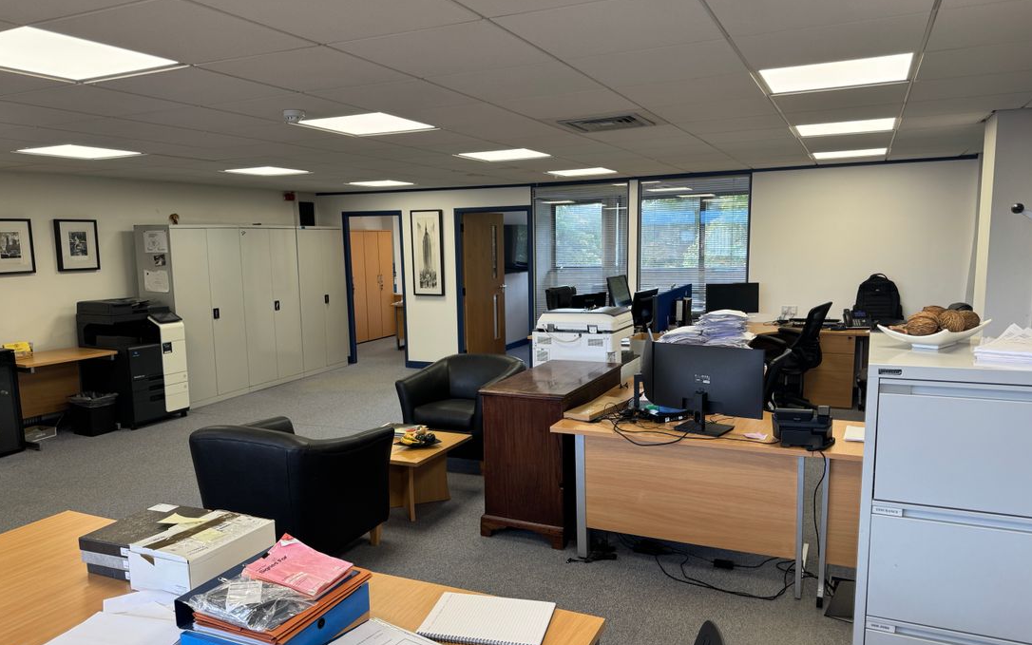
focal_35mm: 26
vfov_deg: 47.6
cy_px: 352
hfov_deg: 70.4
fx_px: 731
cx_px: 507
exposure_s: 1/100
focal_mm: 6.76
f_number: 1.78
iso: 80
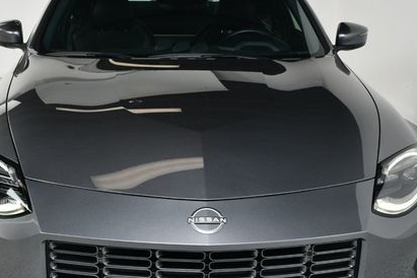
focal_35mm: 70
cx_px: 186
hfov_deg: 28.8
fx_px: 811
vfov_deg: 19.4
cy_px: 168
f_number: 9
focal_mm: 30
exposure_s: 1/160
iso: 100
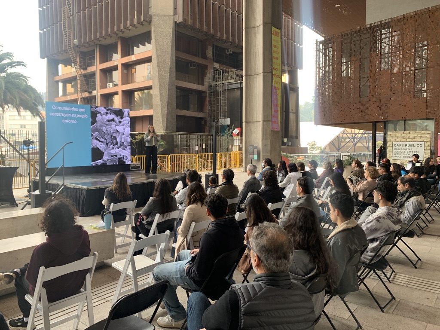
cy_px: 165
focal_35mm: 26
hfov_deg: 67.3
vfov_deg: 53.1
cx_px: 220
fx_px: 330
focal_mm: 4.25
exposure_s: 1/122
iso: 40
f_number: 1.8
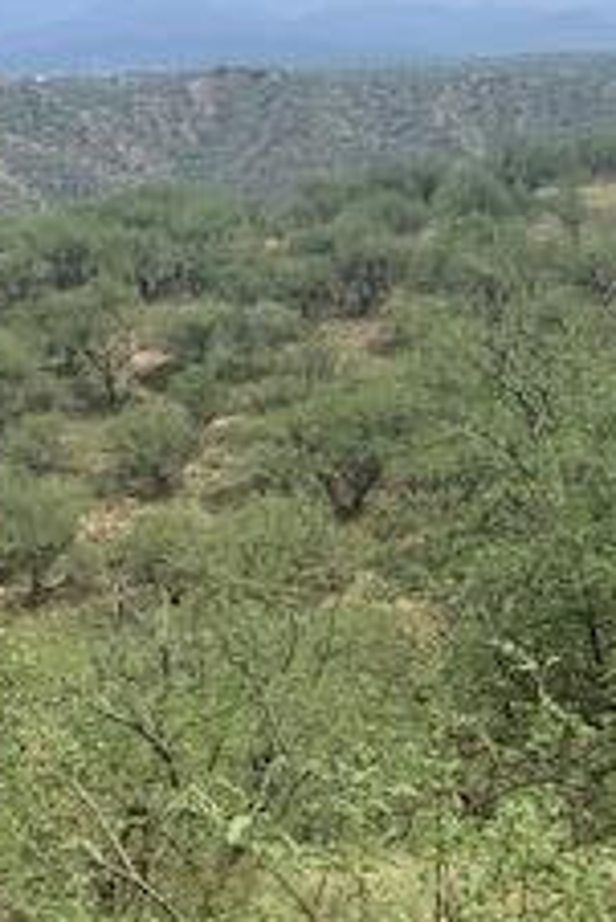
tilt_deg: -8.5
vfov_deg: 13.4
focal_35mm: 153
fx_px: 3921
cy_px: 673
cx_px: 69
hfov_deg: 9.0
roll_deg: +2.0
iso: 16
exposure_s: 1/1170
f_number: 2.4
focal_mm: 6
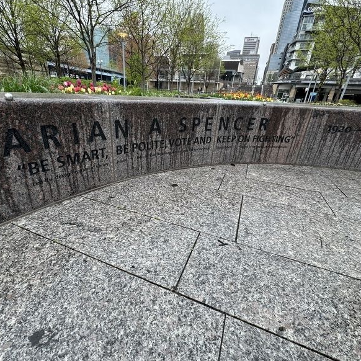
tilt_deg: -24.8
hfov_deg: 83.9
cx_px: 171
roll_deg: -3.4
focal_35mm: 17
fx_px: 201
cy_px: 180
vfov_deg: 84.0
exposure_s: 1/187
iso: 40
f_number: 2.2
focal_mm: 2.22
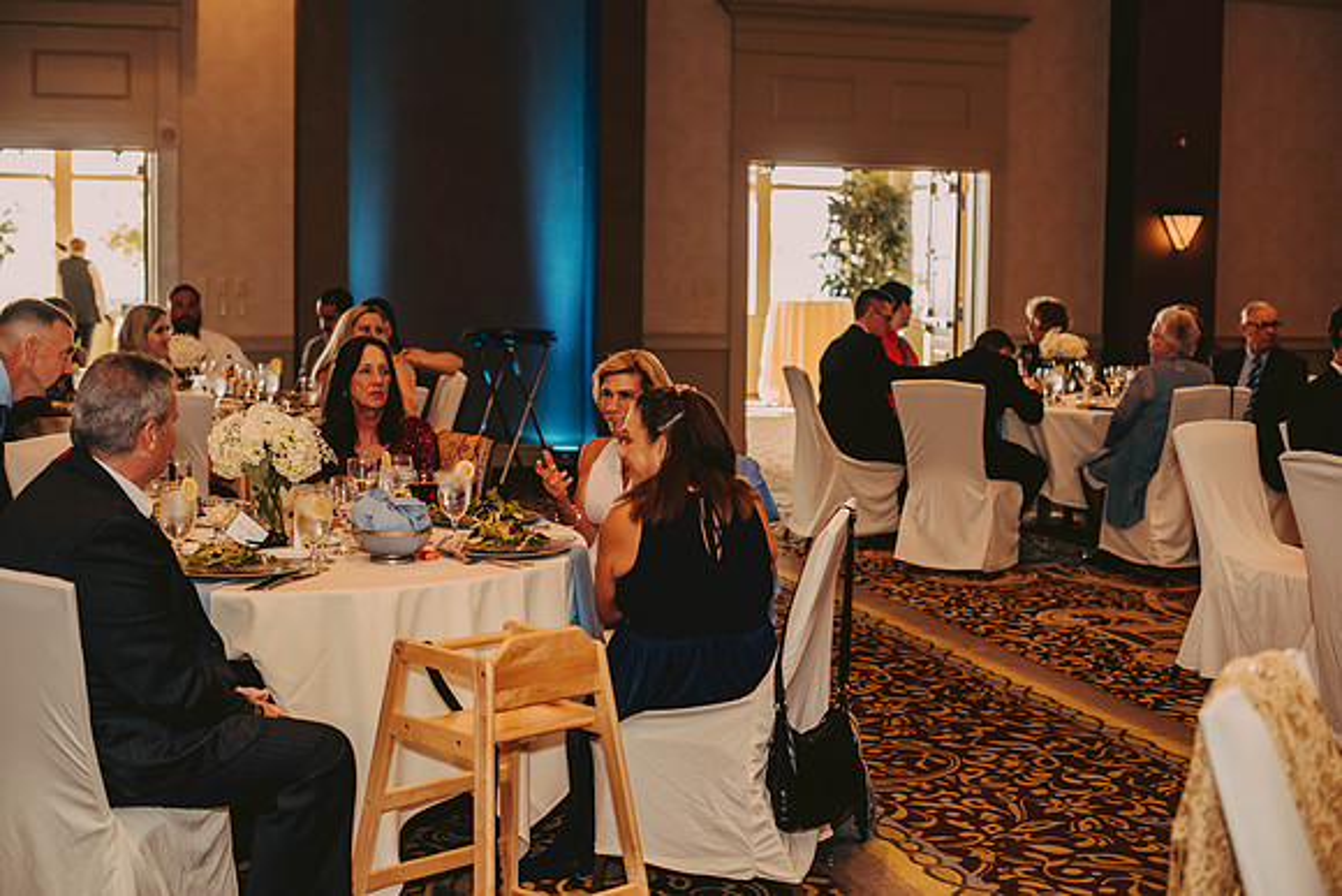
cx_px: 671
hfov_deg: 39.6
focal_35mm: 50
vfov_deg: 27.0
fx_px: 1864
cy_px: 448
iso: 800
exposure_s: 1/125
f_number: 2.5
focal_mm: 50
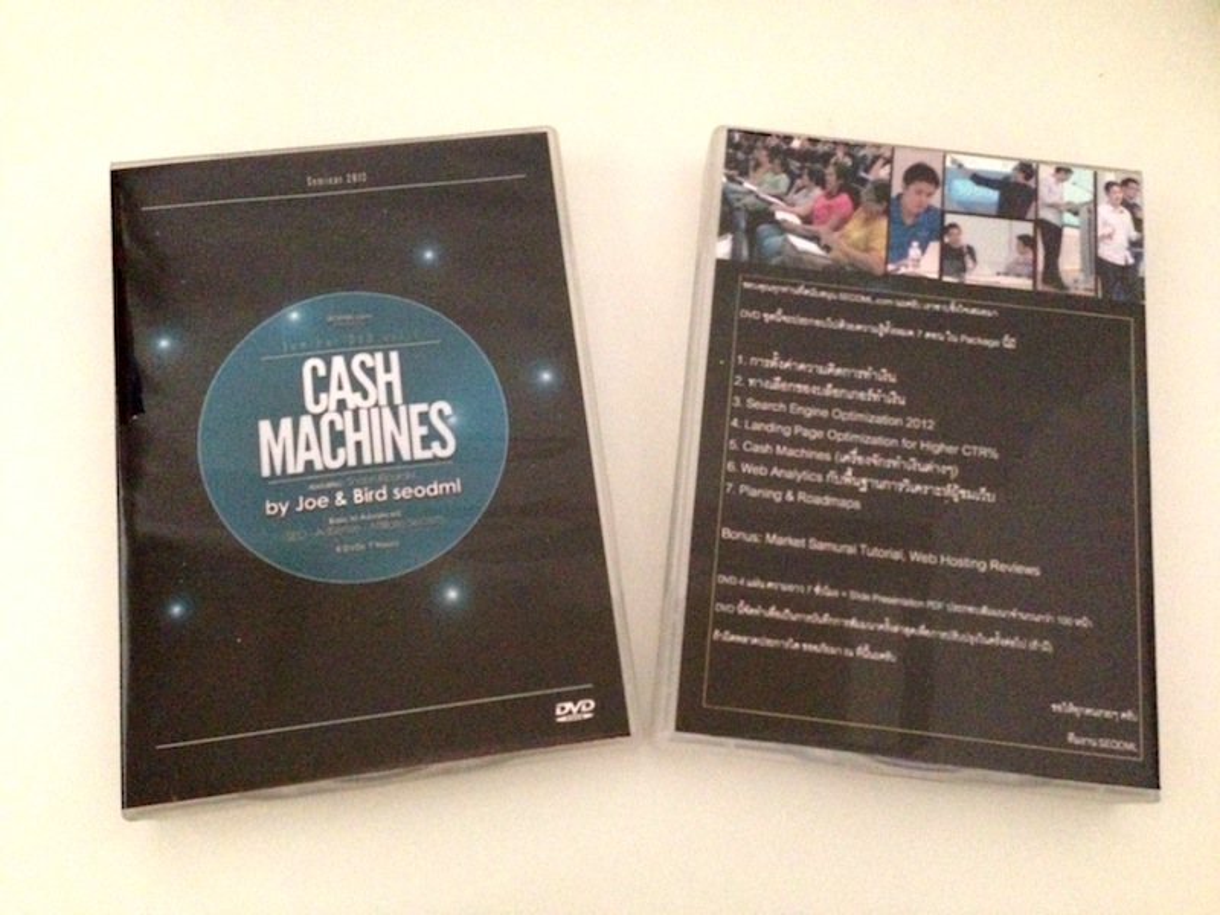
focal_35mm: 33
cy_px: 458
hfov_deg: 55.4
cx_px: 610
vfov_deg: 42.9
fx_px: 1163
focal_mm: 4.13
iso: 800
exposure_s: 1/15
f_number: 2.4
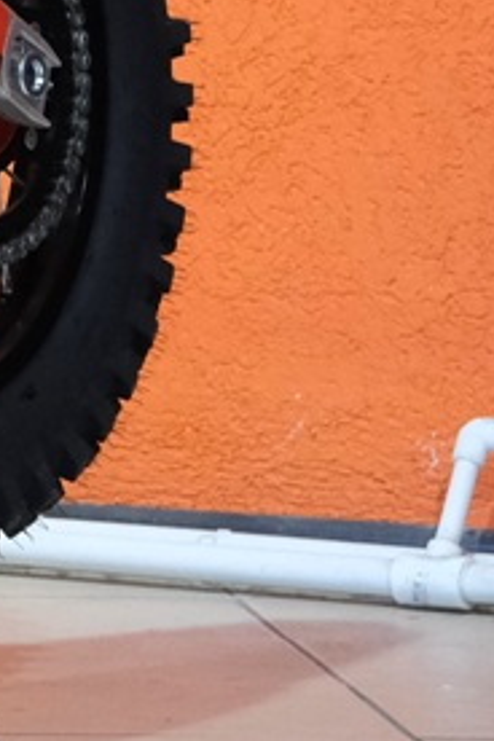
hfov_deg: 4.7
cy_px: -608
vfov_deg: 7.1
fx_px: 5845
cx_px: -728
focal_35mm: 284
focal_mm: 32.5
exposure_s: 1/100
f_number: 4
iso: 2000
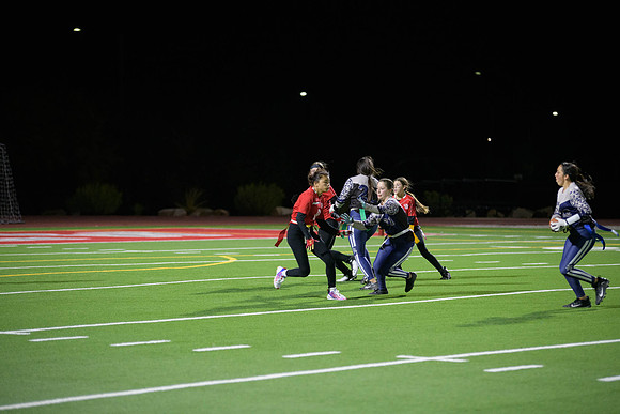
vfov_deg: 10.2
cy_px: 207
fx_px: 2325
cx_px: 310
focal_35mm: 135
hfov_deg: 15.2
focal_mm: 135
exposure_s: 1/640
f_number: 2.8
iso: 4000
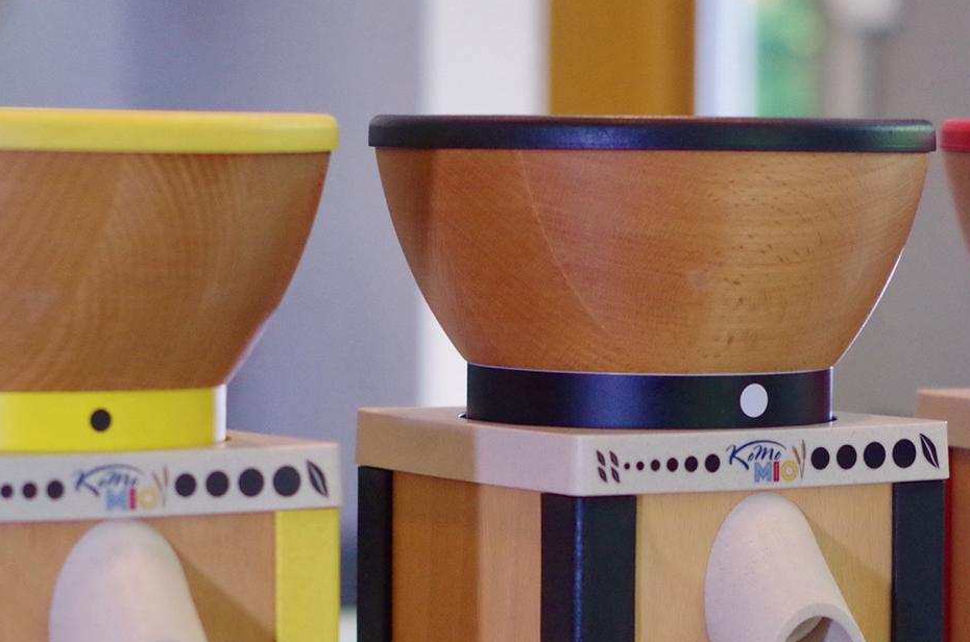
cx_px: 624
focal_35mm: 146
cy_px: 604
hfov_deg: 14.1
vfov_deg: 9.3
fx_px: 3926
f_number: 2.5
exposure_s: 1/200
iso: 1600
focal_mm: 50
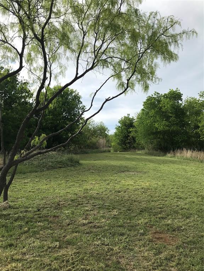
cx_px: 102
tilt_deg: +2.5
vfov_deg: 63.4
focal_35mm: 28
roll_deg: -2.0
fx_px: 220
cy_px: 136
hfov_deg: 49.7
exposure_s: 1/1773
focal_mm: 3.99
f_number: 1.8
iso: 20
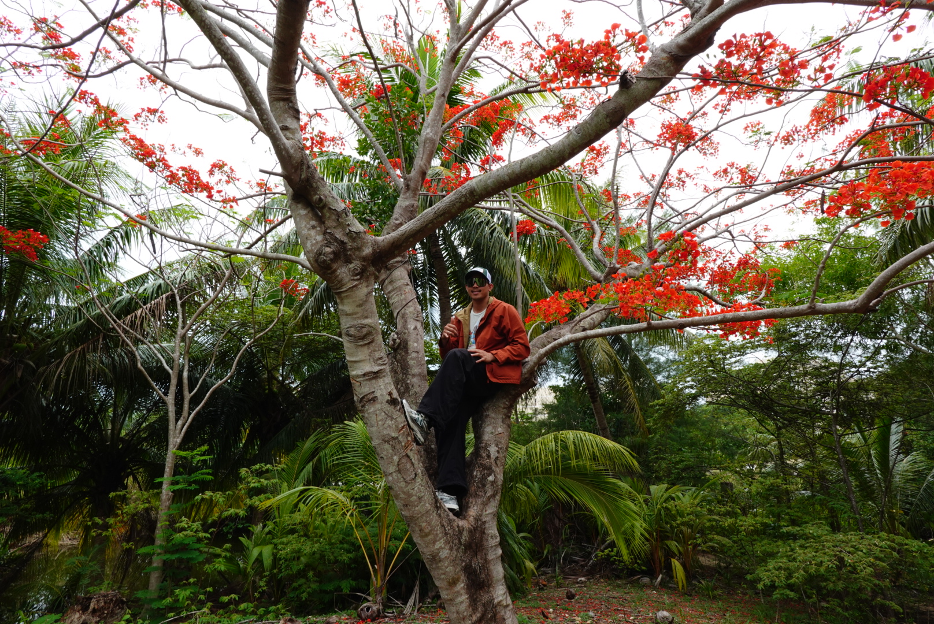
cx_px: 467
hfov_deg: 83.9
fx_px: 519
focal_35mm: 20
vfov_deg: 62.0
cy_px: 312
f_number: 8
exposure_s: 1/80
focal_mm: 7.6
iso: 125
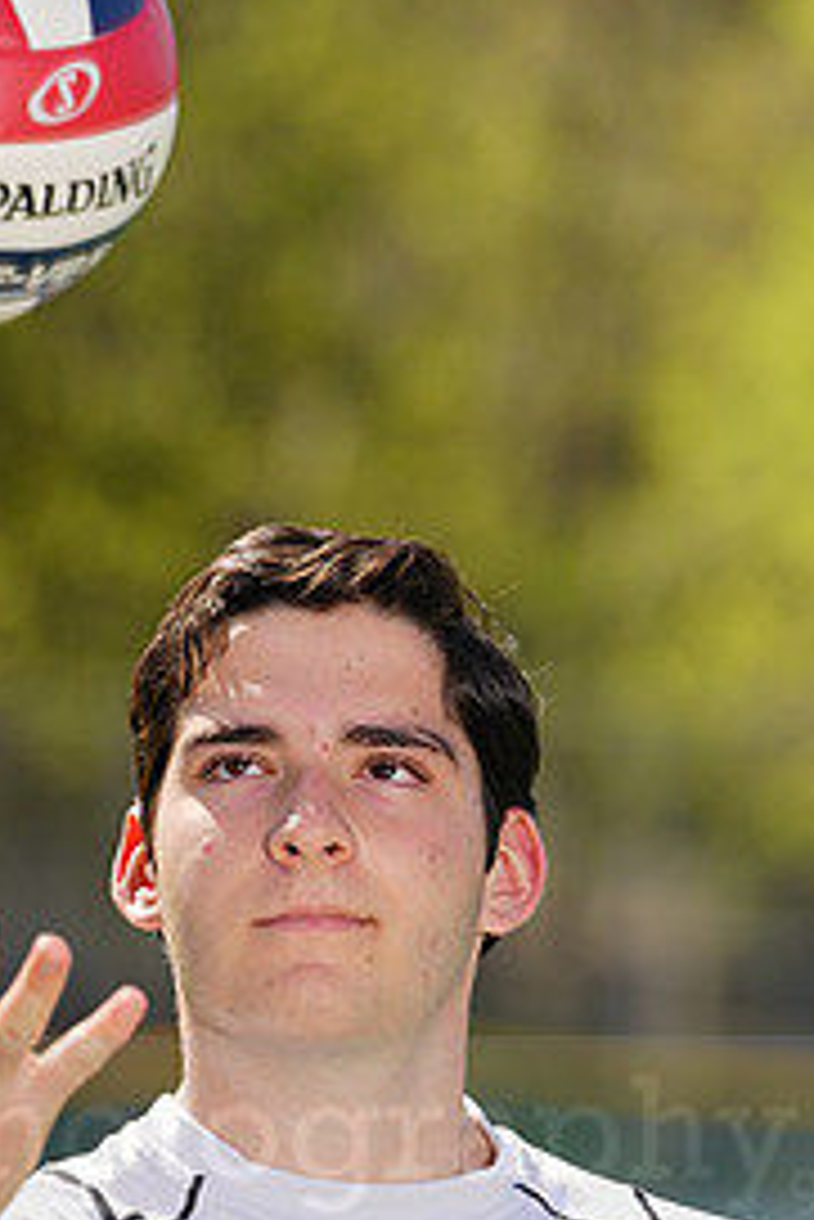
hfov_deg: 2.1
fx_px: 22185
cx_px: 205
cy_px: 1098
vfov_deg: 3.1
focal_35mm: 655
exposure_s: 1/200
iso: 64
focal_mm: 306
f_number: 7.1
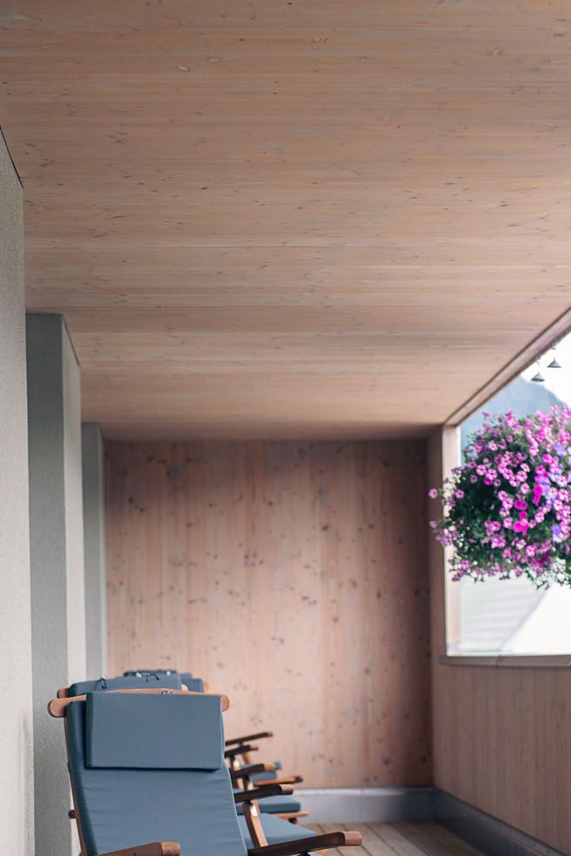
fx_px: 2259
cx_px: 324
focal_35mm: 95
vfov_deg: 21.3
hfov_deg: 14.4
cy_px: 631
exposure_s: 1/160
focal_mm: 62
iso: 160
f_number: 3.5
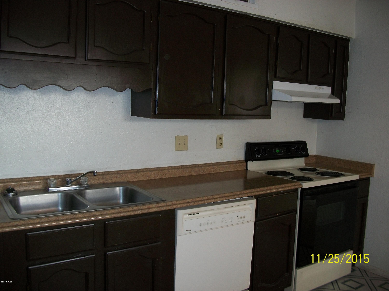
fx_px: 360
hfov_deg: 56.8
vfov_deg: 44.2
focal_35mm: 32
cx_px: 194
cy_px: 146
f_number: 2.9
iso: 80
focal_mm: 5.7
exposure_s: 1/30
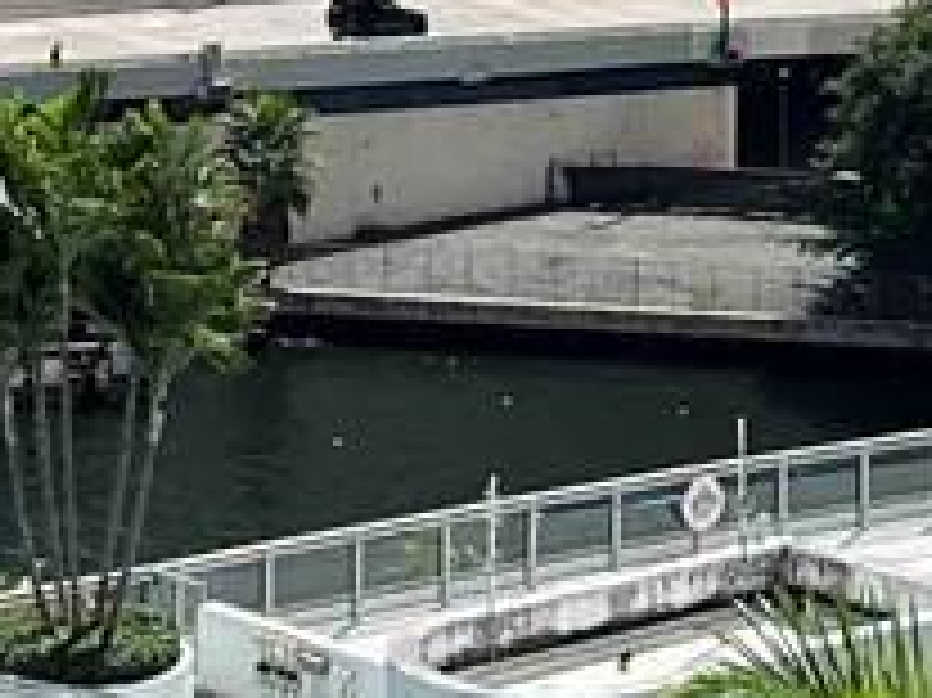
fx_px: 5409
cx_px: 549
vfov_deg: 7.2
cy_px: -554
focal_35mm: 201
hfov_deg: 9.8
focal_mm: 5.1
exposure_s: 1/3413
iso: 50
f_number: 1.6
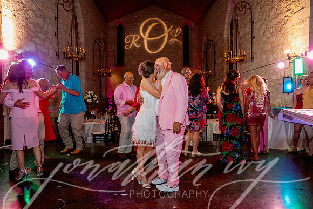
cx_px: 156
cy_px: 104
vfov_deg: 53.2
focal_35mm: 24
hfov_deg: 73.7
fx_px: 209
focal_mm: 24
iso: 1600
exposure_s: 1/160
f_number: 3.5
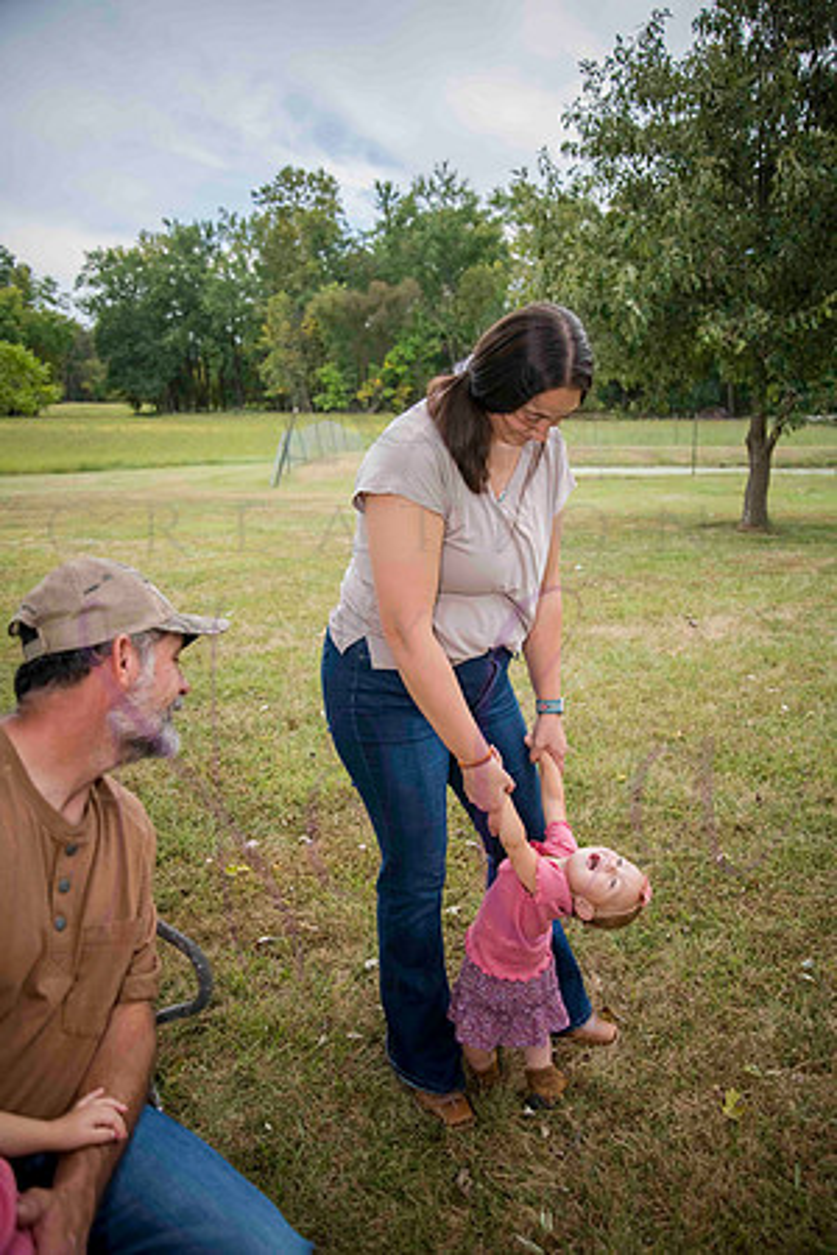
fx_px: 1011
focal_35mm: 29
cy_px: 628
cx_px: 418
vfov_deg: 63.7
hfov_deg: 45.0
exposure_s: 1/640
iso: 400
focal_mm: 29
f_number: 3.8
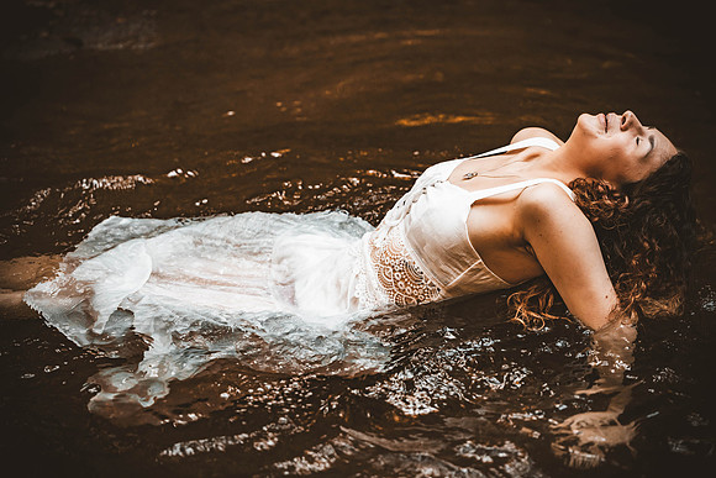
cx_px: 358
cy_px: 239
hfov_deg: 18.6
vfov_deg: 12.5
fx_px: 2188
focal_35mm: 110
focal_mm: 110
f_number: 2.8
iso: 1000
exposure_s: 1/400
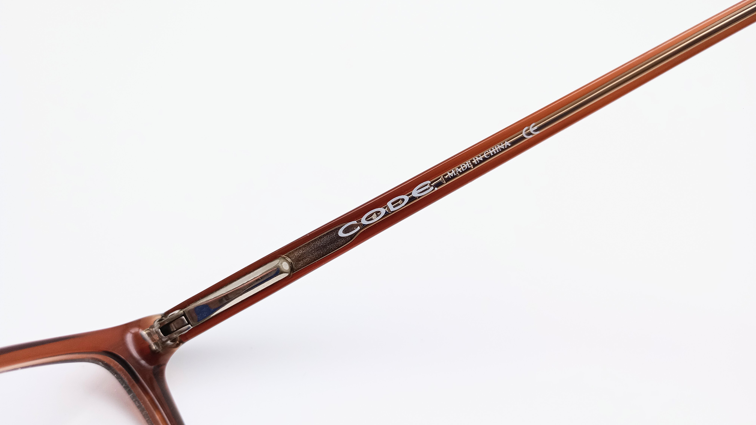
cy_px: 238
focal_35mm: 31
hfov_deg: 62.6
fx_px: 621
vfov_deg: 37.7
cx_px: 379
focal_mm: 4.27
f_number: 1.8
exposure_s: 1/134
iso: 100
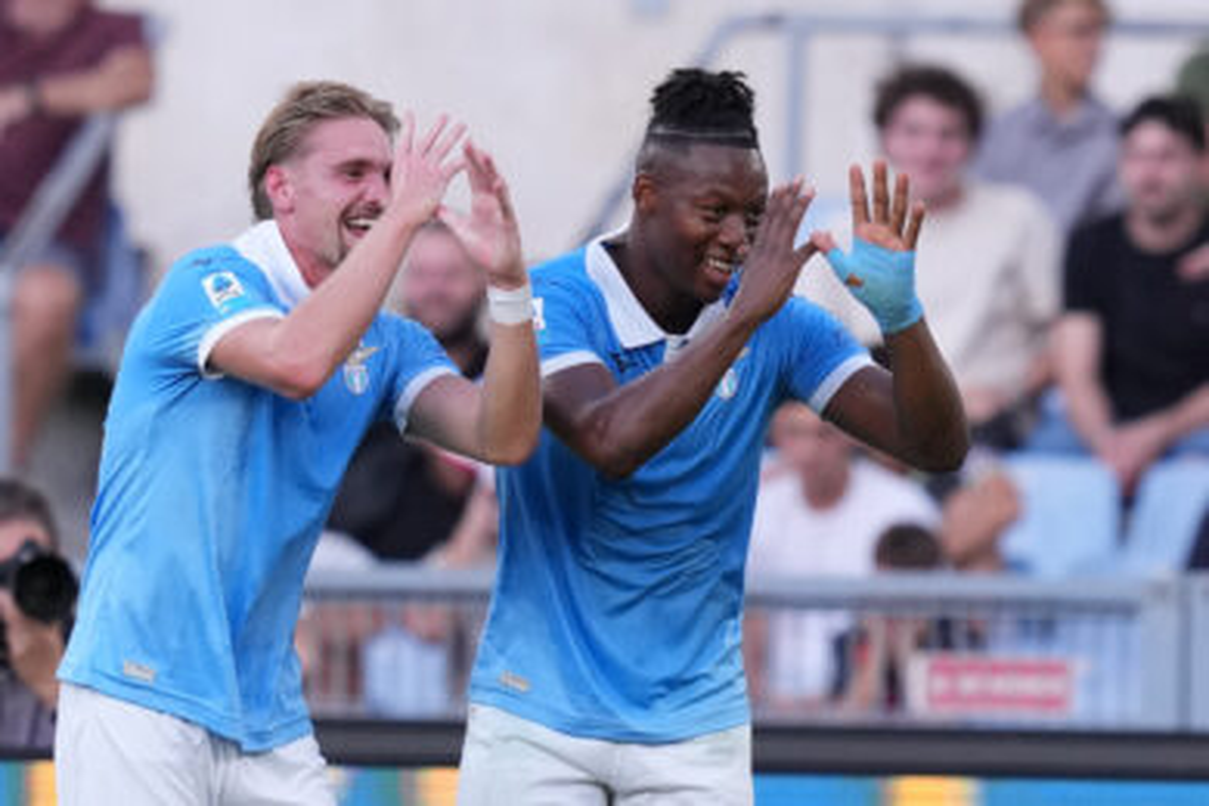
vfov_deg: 2.3
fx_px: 20148
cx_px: 604
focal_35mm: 600
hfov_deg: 3.4
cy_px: 403
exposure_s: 1/2000
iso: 1600
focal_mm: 400
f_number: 3.5
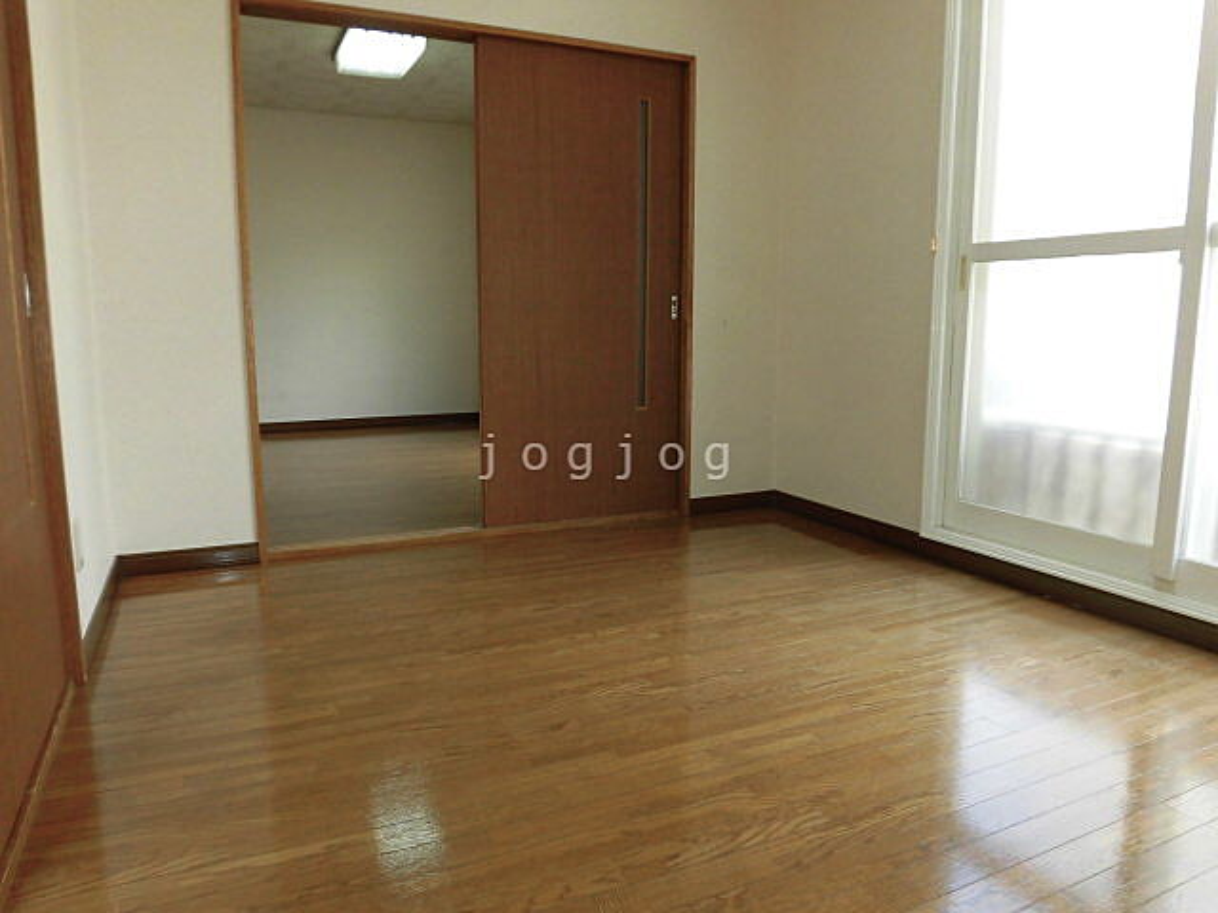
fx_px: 844
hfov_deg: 71.6
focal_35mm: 24
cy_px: 456
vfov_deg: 56.8
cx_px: 609
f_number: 3.1
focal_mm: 4.3
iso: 100
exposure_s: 1/60
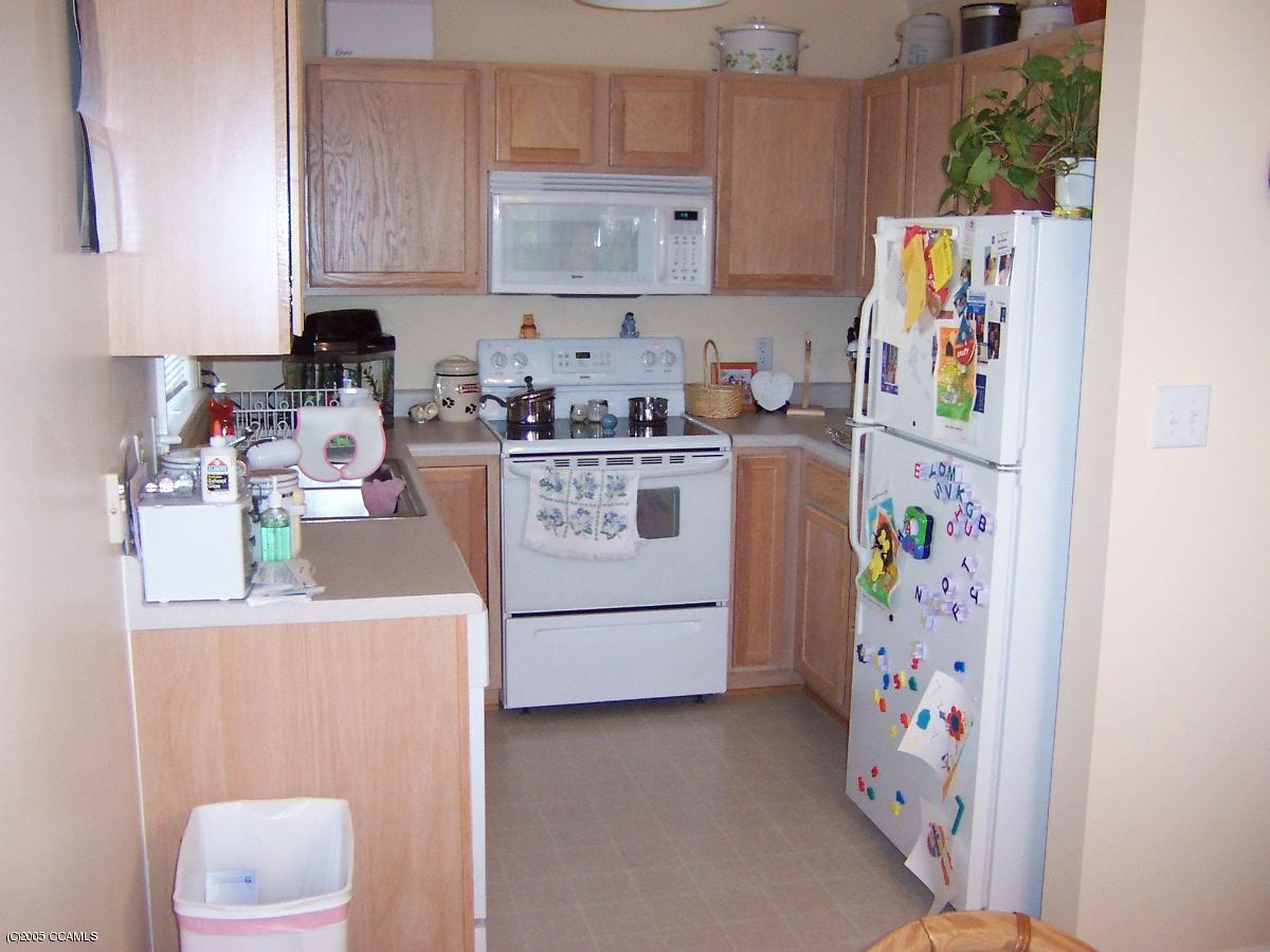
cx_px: 635
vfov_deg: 39.7
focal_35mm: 36
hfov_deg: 51.4
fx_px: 1321
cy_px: 476
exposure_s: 1/45
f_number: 2.4
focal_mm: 5.6
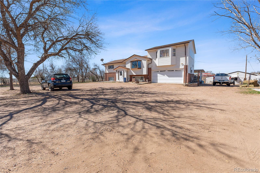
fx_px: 108
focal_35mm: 15
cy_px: 86
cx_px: 130
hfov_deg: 100.4
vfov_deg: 77.3
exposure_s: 1/400
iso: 100
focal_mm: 10
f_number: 8
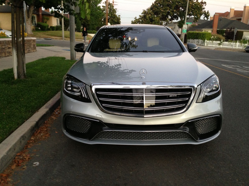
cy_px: 93
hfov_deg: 55.4
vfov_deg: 42.9
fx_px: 237
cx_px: 124
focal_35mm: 33
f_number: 2.4
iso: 160
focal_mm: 4.13
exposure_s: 1/20
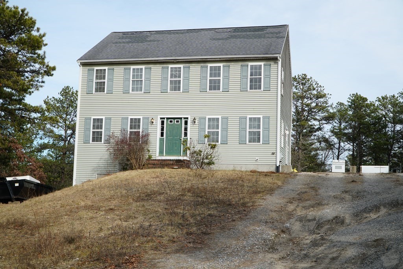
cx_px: 202
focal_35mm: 42
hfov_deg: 46.4
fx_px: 470
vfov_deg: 31.9
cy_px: 134
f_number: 10
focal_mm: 28
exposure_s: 1/100
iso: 100
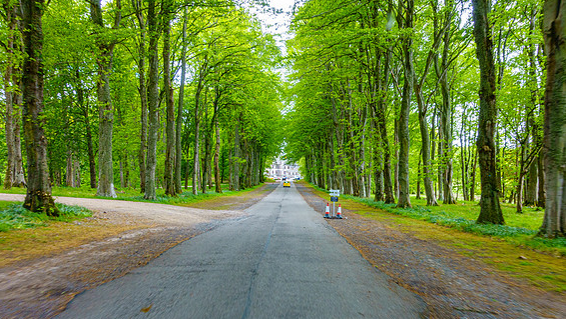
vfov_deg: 38.5
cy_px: 212
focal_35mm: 30
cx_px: 326
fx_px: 450
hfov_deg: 64.0
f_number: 8
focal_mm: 8.8
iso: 320
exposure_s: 1/30
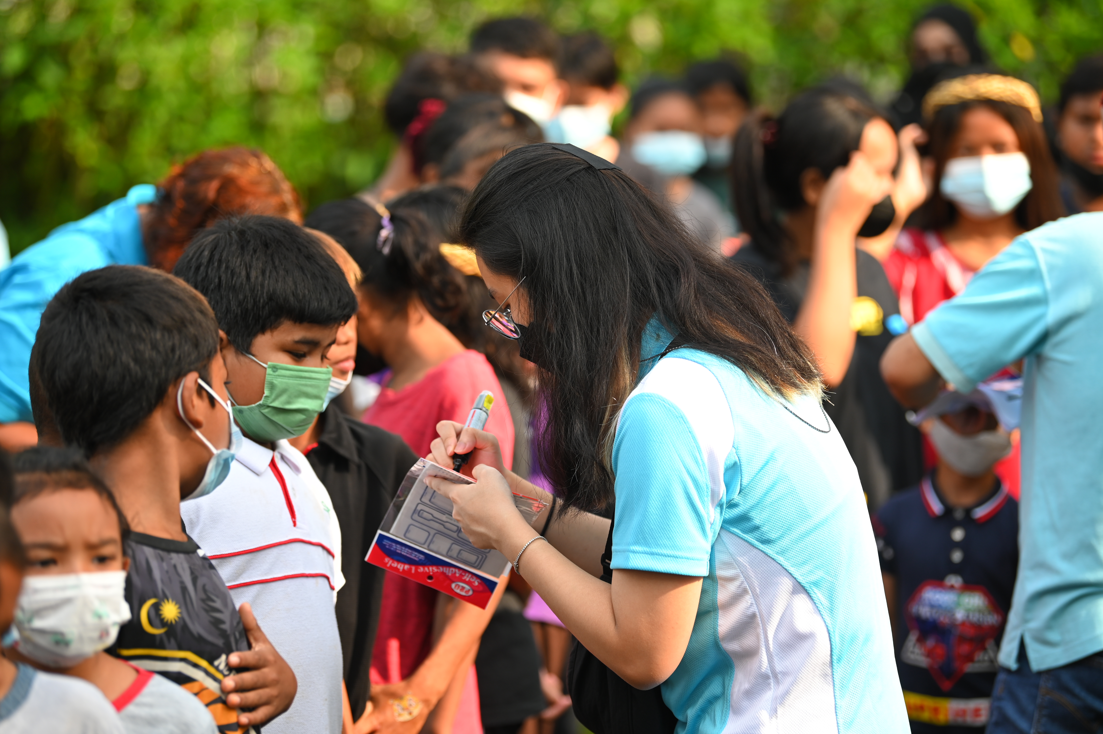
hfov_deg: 15.8
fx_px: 3980
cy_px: 367
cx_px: 552
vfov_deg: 10.5
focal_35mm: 130
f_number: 2.8
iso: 250
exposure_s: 1/400
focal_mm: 130
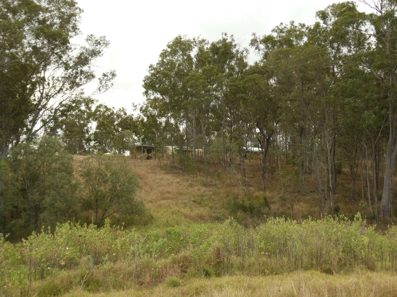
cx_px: 198
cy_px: 148
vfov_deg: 22.6
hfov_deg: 29.8
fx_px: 745
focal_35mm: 65
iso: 80
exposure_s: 1/160
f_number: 4.4
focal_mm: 11.7
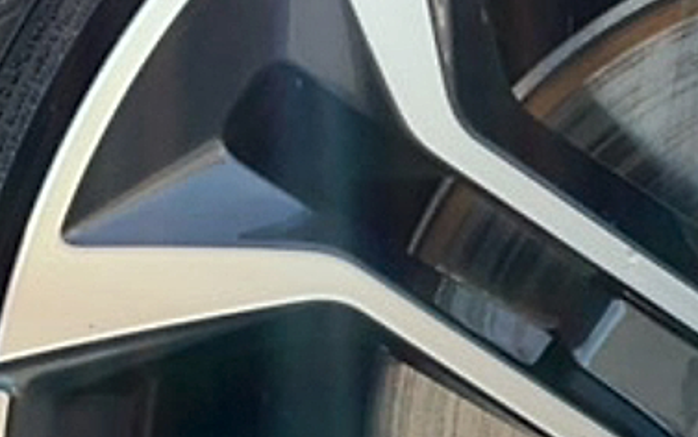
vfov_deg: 9.7
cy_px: 435
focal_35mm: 135
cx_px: 928
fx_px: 2569
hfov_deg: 14.7
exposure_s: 1/182
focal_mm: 3
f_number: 1.8
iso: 20
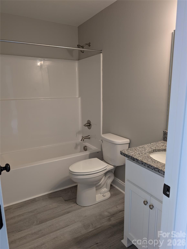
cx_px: 94
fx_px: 172
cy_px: 124
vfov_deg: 71.5
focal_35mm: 24
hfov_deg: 56.9
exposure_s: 1/30
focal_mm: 6.9
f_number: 1.68
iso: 81
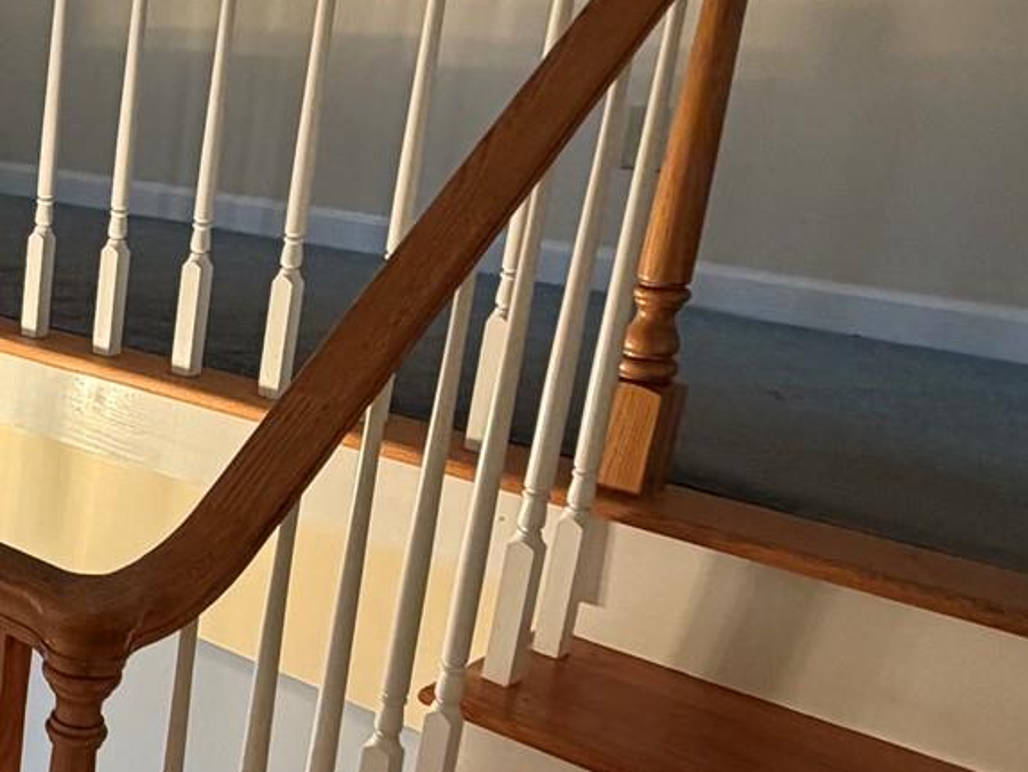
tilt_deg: -18.3
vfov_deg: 29.1
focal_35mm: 50
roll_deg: -0.3
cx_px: -258
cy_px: 454
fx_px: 1485
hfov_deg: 31.0
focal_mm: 2.22
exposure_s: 1/60
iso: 250
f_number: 2.2
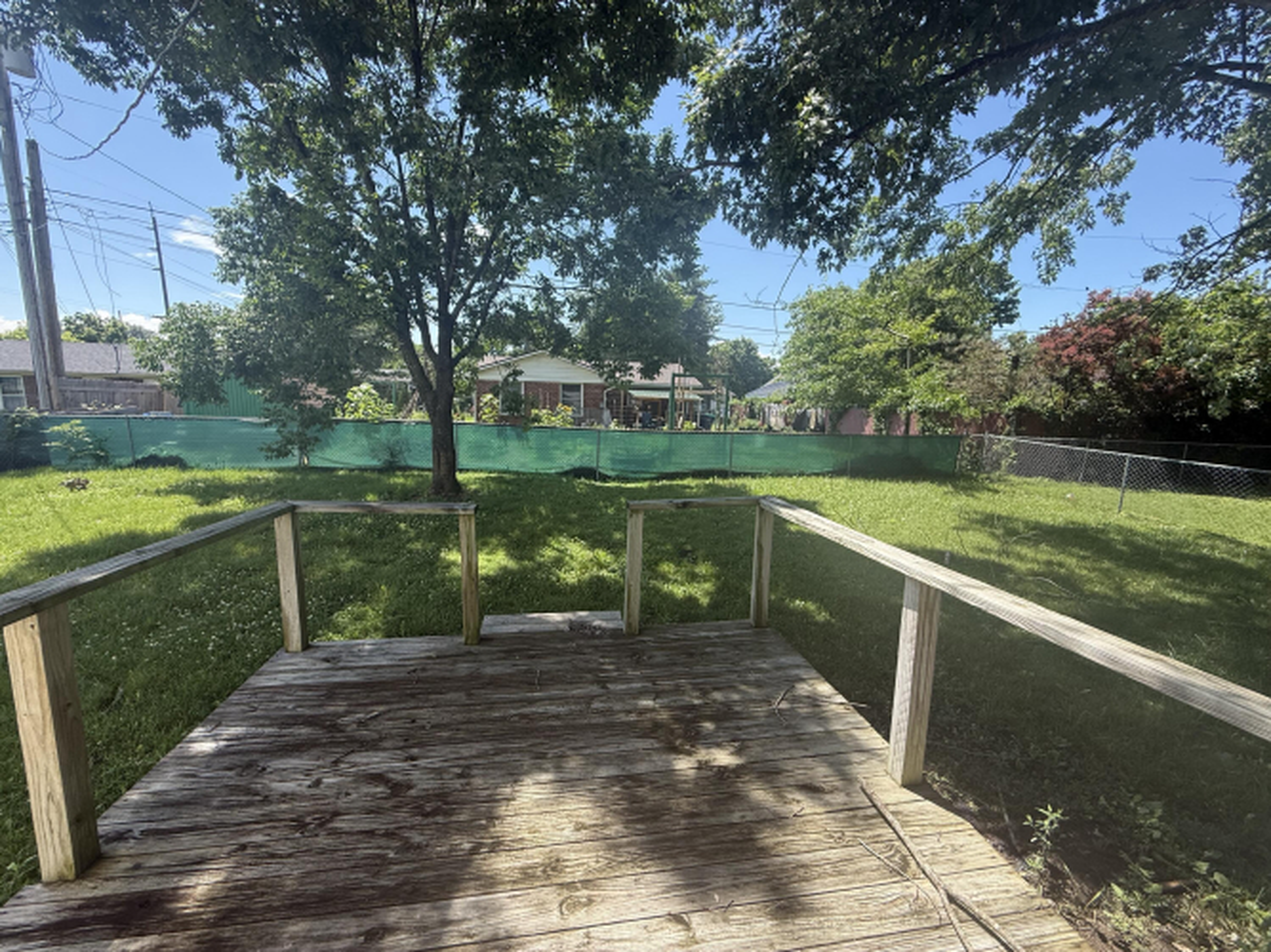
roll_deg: -1.1
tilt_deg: -10.7
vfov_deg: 85.7
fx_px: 514
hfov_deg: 102.1
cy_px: 476
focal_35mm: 14
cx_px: 636
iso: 64
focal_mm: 2.22
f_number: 2.2
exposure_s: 1/549
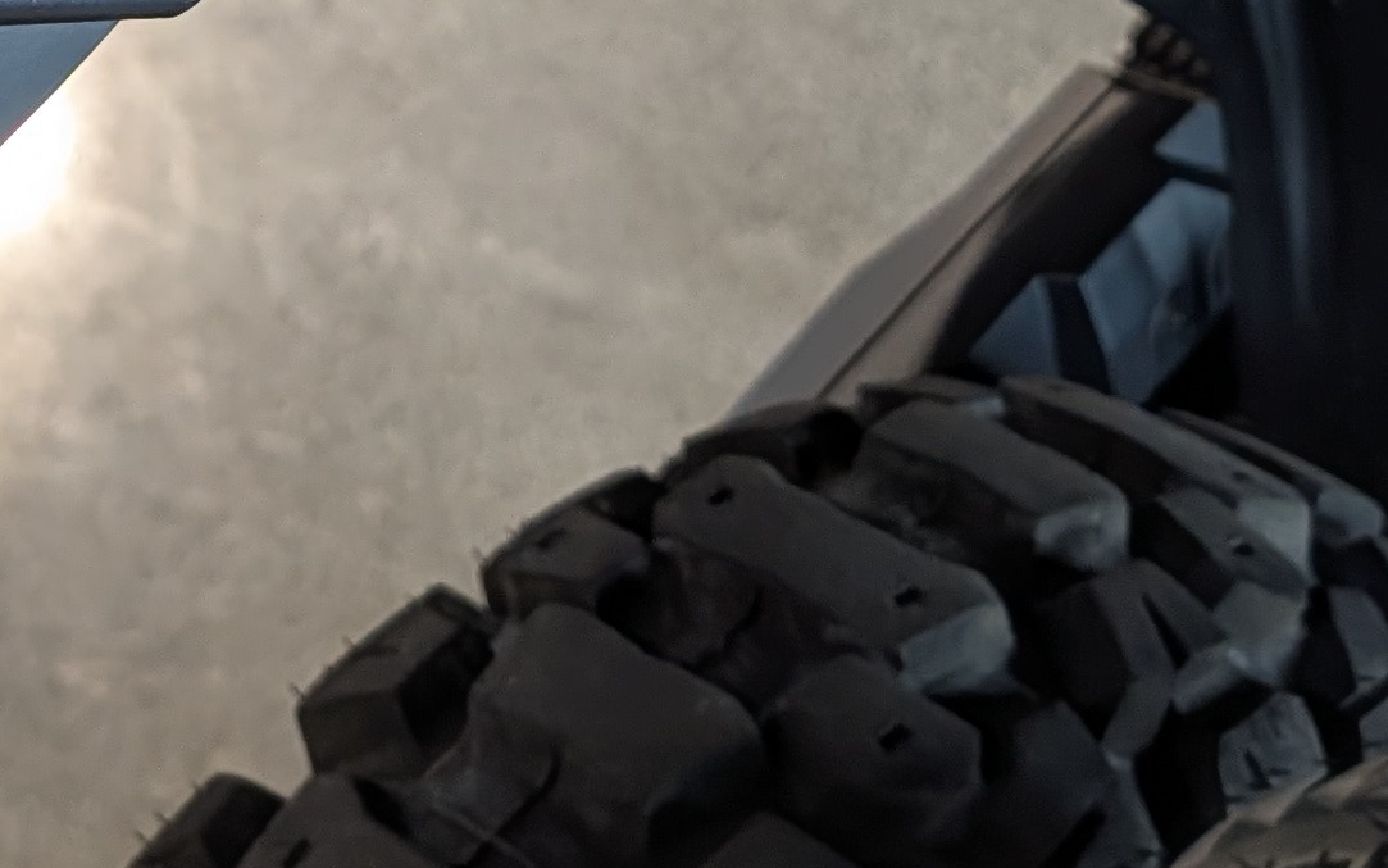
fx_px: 3632
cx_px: 217
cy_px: -685
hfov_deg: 21.3
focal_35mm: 96
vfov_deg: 12.5
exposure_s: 1/120
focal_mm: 6.9
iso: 189
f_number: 1.68
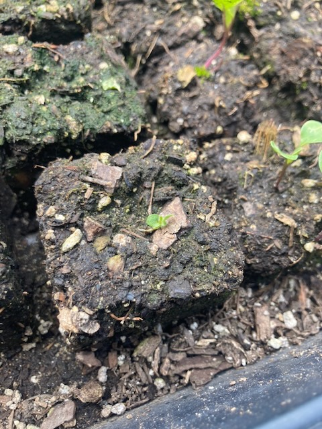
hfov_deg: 49.7
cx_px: 161
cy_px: 214
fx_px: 347
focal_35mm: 28
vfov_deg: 63.4
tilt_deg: -58.6
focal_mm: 3.99
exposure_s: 1/121
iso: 25
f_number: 1.8
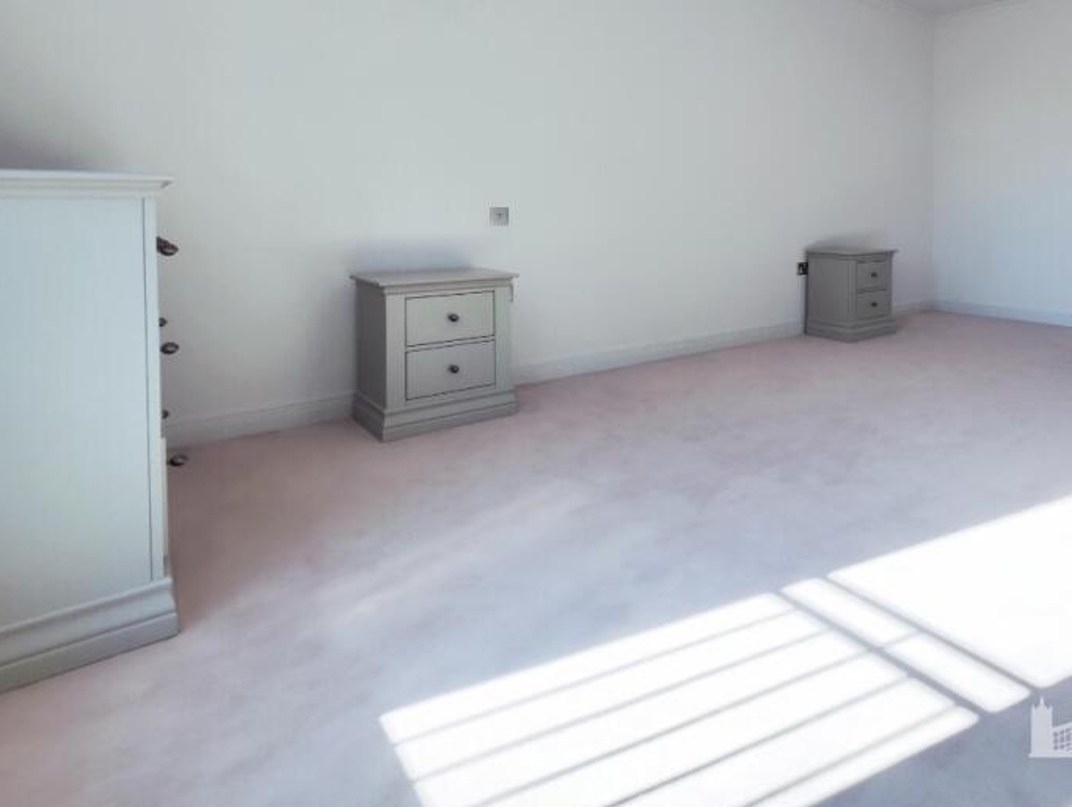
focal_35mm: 21
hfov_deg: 73.7
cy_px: 228
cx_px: 796
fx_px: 651
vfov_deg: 60.9
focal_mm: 2.16
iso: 50
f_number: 2.2
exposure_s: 1/250
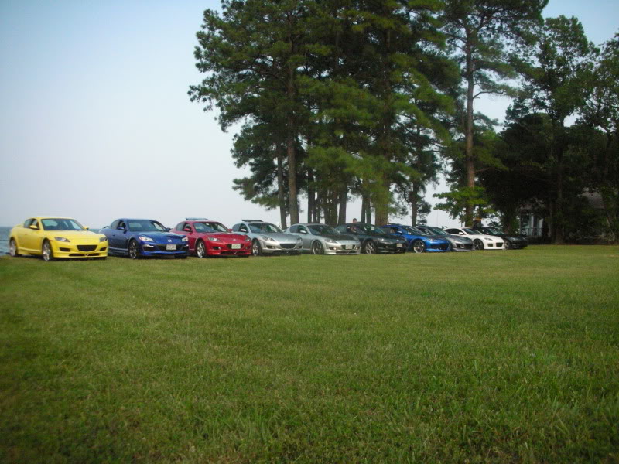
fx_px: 626
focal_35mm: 35
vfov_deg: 40.7
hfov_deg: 52.6
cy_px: 232
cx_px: 310
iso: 400
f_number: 8.5
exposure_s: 1/183
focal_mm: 5.8
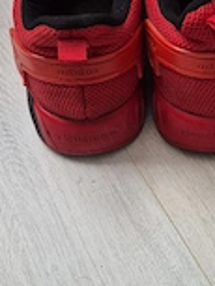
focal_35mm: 60
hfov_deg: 24.1
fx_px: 496
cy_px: 142
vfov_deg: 32.2
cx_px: 172
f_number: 1.8
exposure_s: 1/182
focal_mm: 5.4
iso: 160
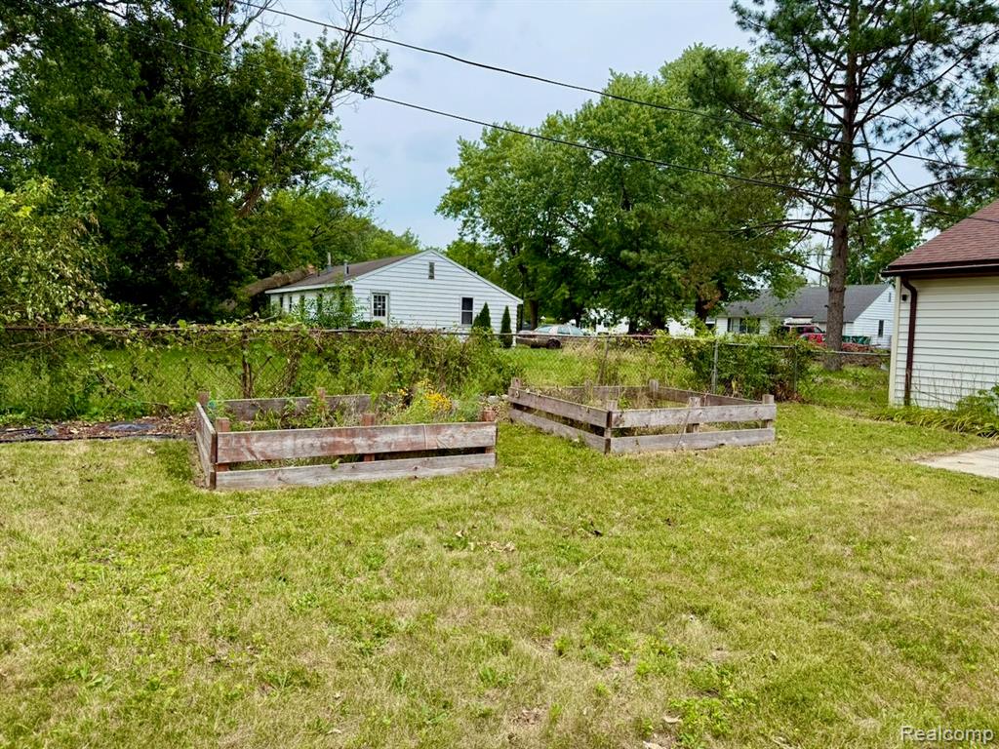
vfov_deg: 56.8
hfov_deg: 71.6
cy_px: 374
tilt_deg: -3.4
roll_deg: -1.8
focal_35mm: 24
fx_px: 693
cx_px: 500
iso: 100
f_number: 1.78
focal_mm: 6.76
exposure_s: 1/2445
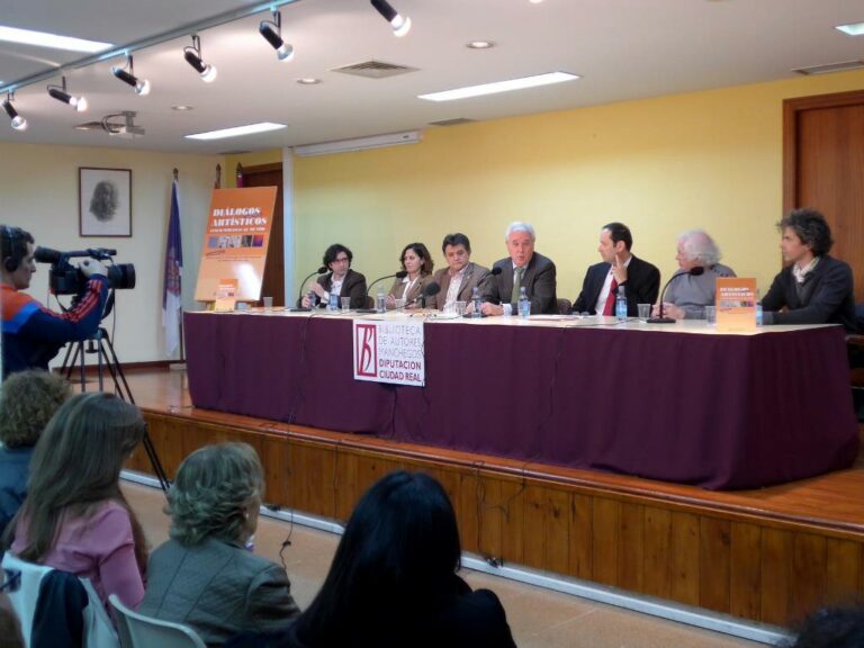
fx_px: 1023
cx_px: 432
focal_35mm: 41
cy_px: 324
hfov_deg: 45.8
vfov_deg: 35.1
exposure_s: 1/60
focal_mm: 8.4
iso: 320
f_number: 2.6
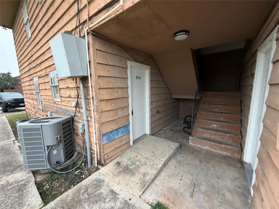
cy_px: 104
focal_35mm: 14
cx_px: 140
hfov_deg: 102.1
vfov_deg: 85.7
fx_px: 113
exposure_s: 1/121
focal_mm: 2.22
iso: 250
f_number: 2.2
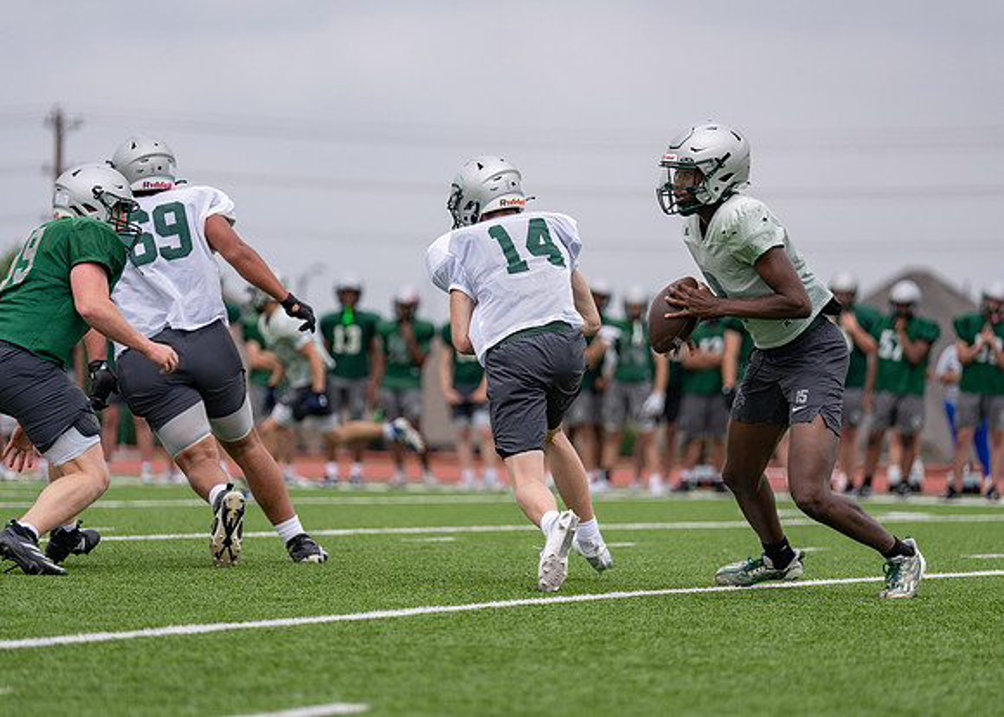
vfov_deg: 7.7
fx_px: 5311
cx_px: 502
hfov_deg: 10.8
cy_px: 358
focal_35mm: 186
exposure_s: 1/2500
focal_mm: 175
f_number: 2.8
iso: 160
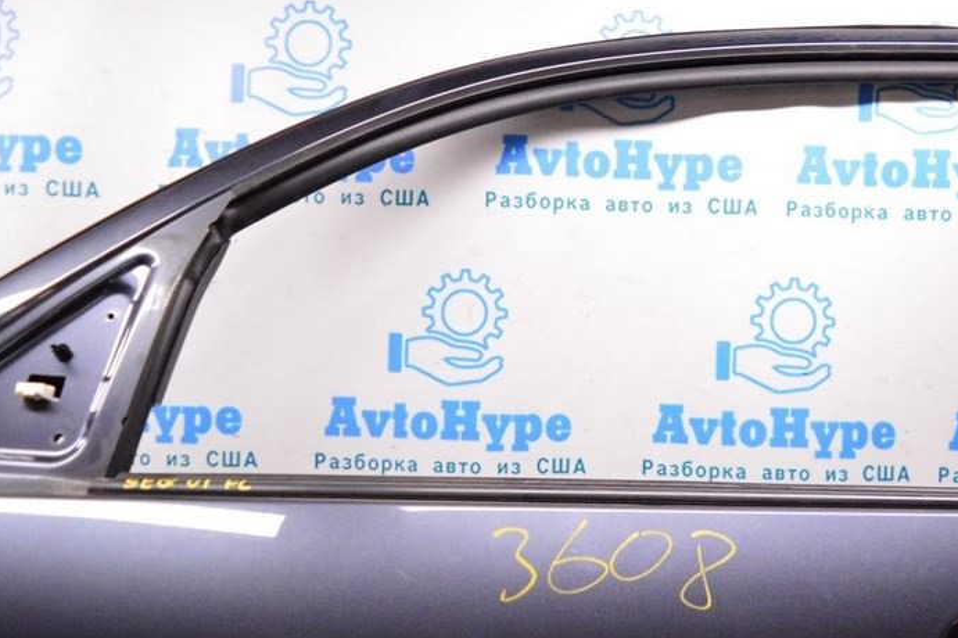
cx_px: 573
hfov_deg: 48.2
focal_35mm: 40
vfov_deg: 33.3
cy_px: 291
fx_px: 1064
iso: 3200
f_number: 3.5
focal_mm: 18
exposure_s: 1/400
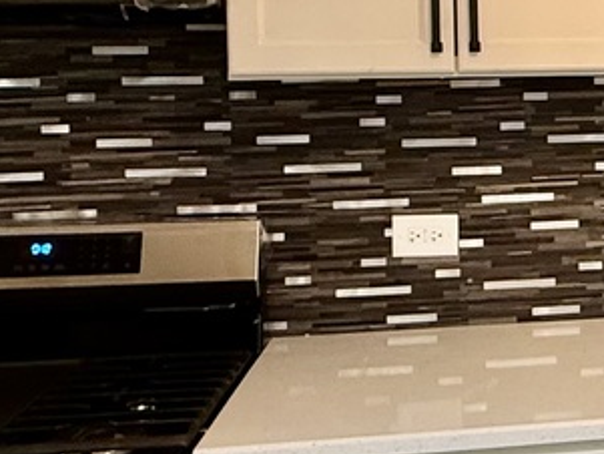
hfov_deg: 25.8
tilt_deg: -1.5
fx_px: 1170
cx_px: 732
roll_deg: +0.2
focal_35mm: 67
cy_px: 104
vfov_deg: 21.7
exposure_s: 1/60
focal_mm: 2.22
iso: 200
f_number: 2.2
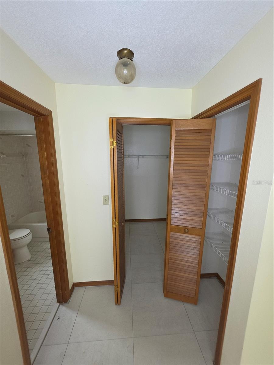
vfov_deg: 106.2
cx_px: 137
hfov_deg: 89.9
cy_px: 182
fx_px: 137
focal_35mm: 13
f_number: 1.9
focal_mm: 2.2
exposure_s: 1/60
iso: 50
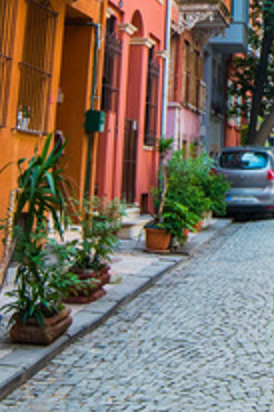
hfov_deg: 19.0
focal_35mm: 68
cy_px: -89
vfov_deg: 26.3
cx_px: 319
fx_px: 778
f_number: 9
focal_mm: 14
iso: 200
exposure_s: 1/80
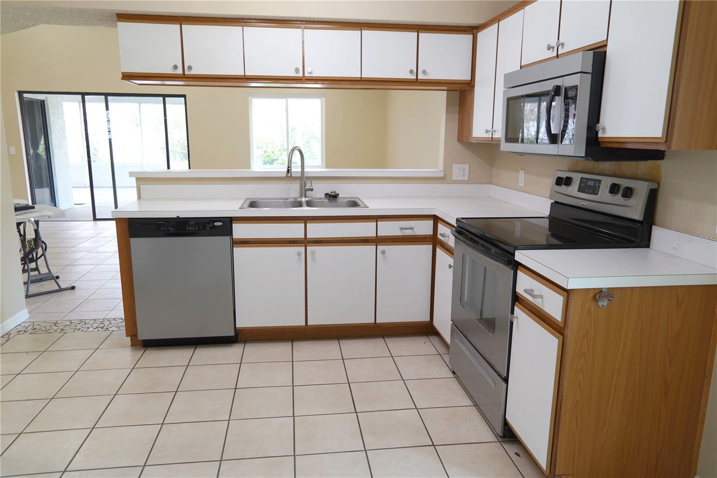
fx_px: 478
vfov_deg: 53.1
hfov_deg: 73.8
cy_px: 239
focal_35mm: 24
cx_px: 358
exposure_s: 1/13
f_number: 5
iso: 125
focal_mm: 24
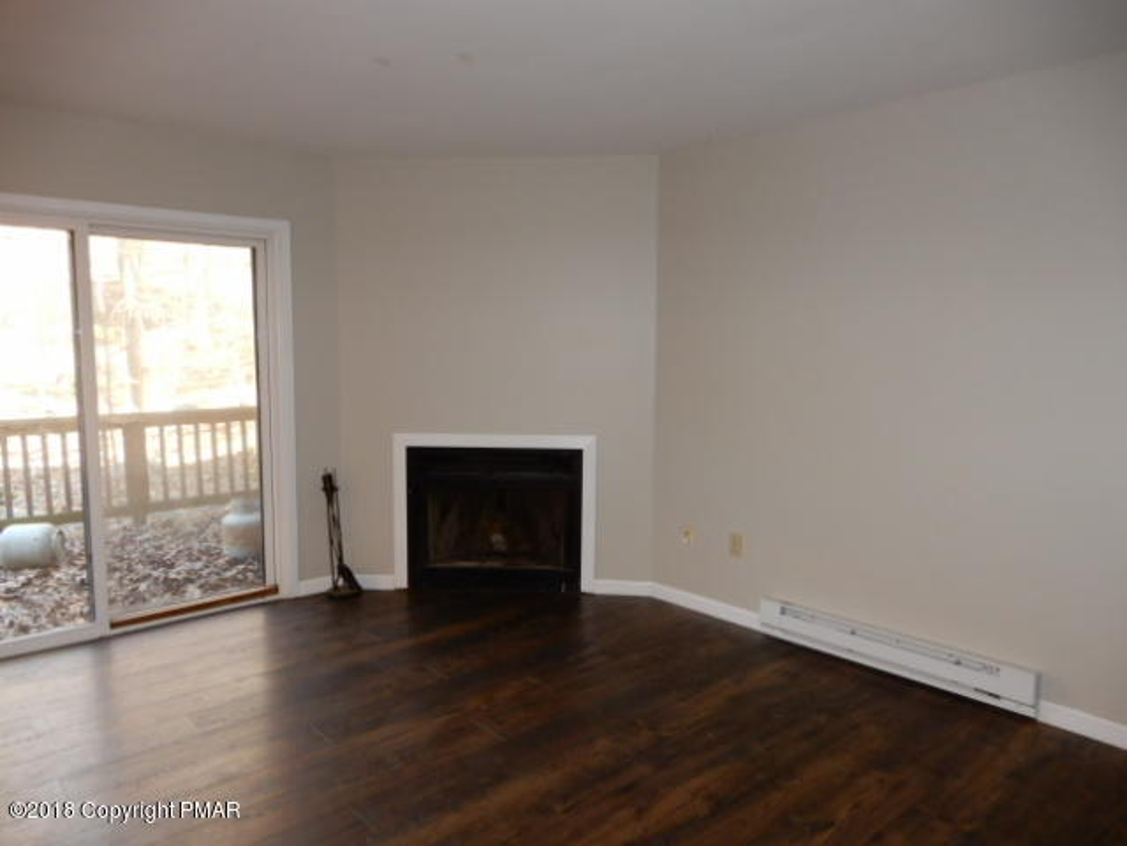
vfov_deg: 56.8
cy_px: 423
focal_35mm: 24
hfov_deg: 71.6
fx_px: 781
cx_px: 564
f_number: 3.4
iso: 200
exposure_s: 1/30
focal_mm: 4.3
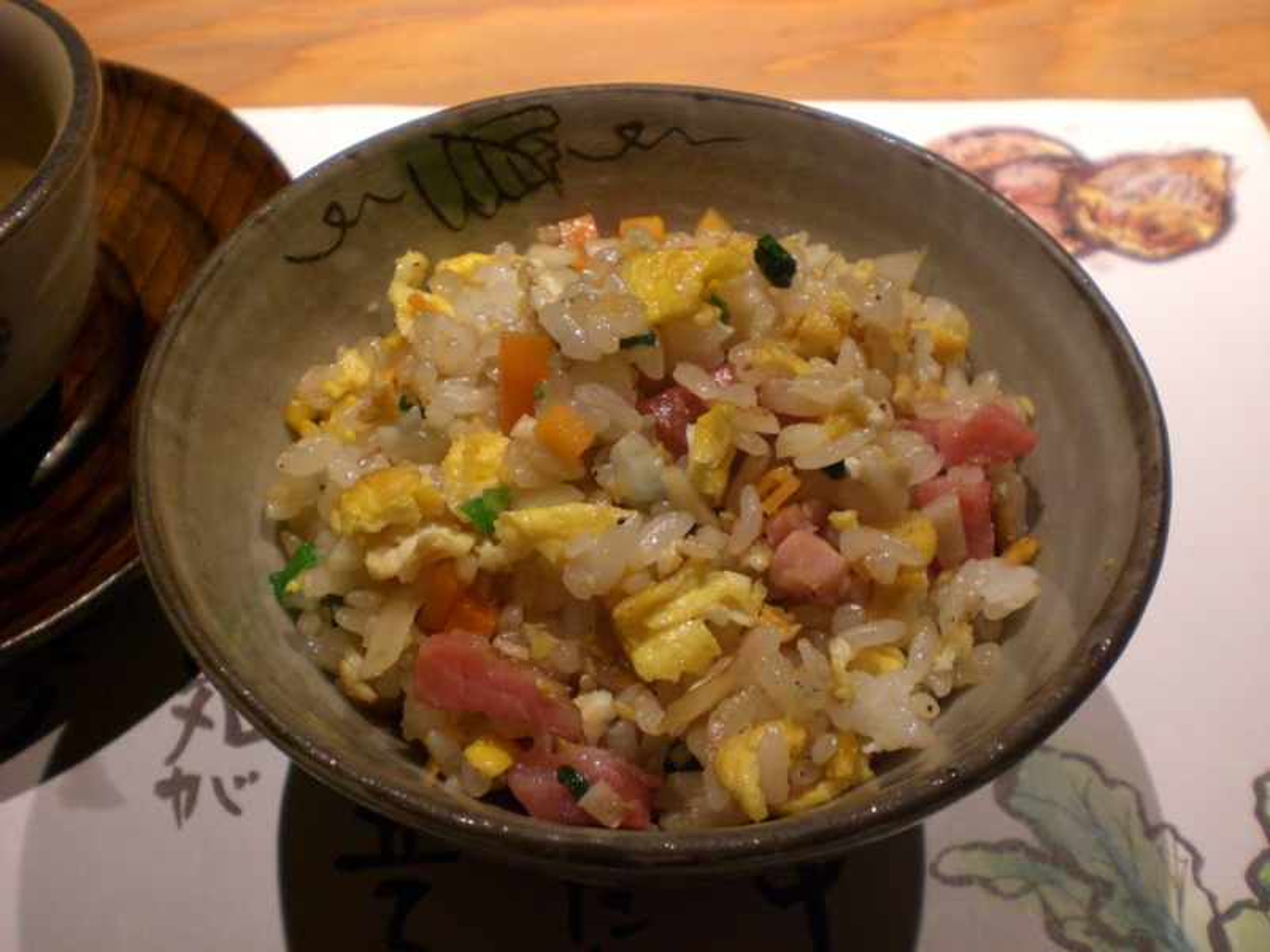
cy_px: 476
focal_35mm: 38
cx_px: 635
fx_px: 1394
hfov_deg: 49.0
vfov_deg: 37.7
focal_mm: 6.3
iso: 200
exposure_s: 1/25
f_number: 3.1
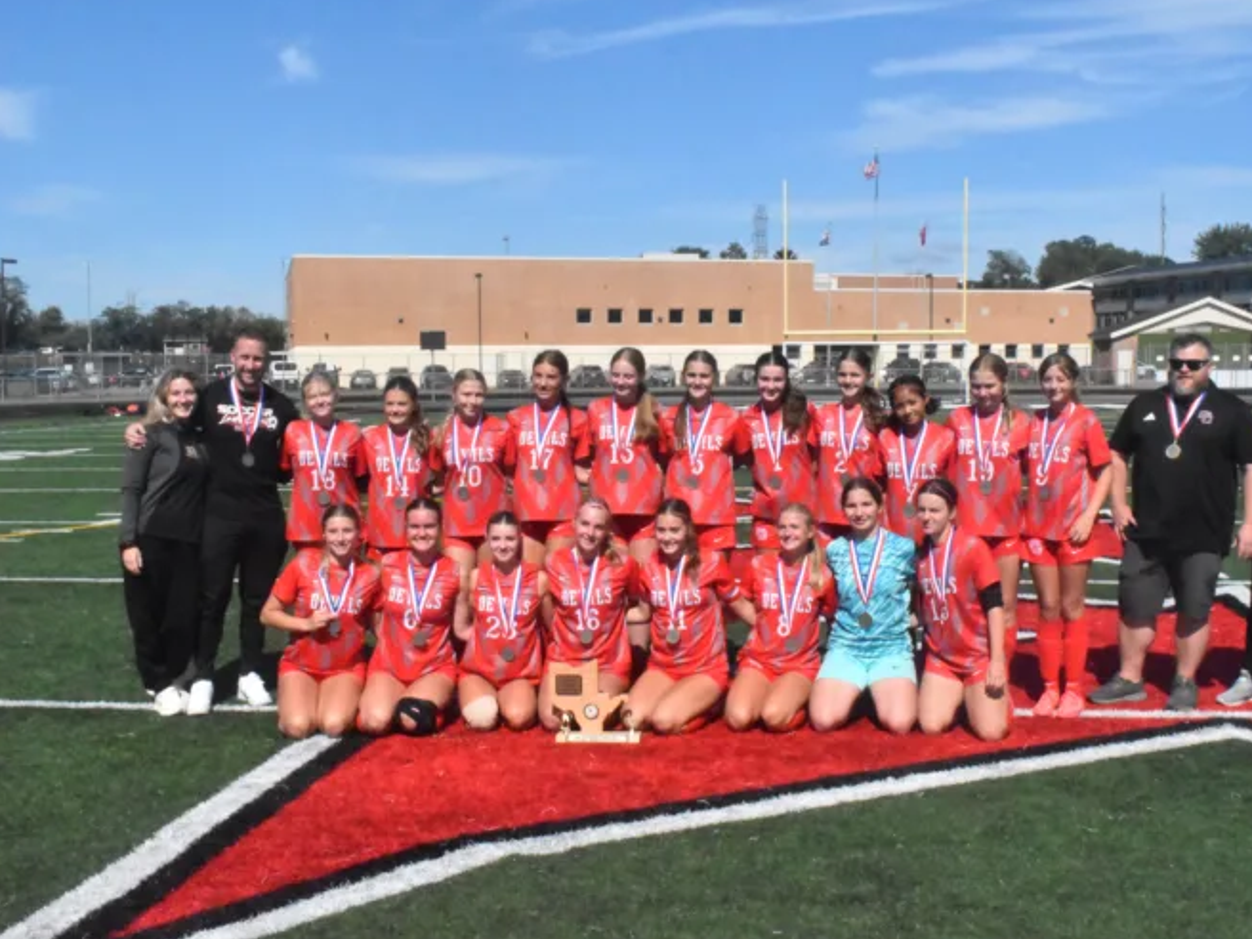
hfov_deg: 42.4
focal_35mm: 45
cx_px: 710
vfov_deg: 32.5
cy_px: 468
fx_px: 1611
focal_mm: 27
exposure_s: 1/4000
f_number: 25
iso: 12800
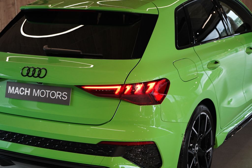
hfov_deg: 28.8
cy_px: 84
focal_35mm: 70
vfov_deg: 19.5
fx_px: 490
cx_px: 126
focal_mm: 70
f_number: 5.6
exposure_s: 1/160
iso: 2500
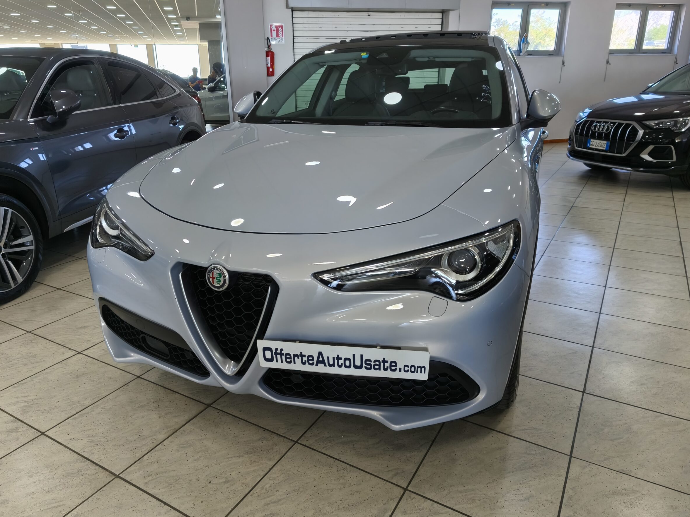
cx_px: 327
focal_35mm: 25
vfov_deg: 54.9
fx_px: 498
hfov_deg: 69.3
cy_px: 256
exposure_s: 1/100
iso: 400
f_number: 1.7
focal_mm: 5.35
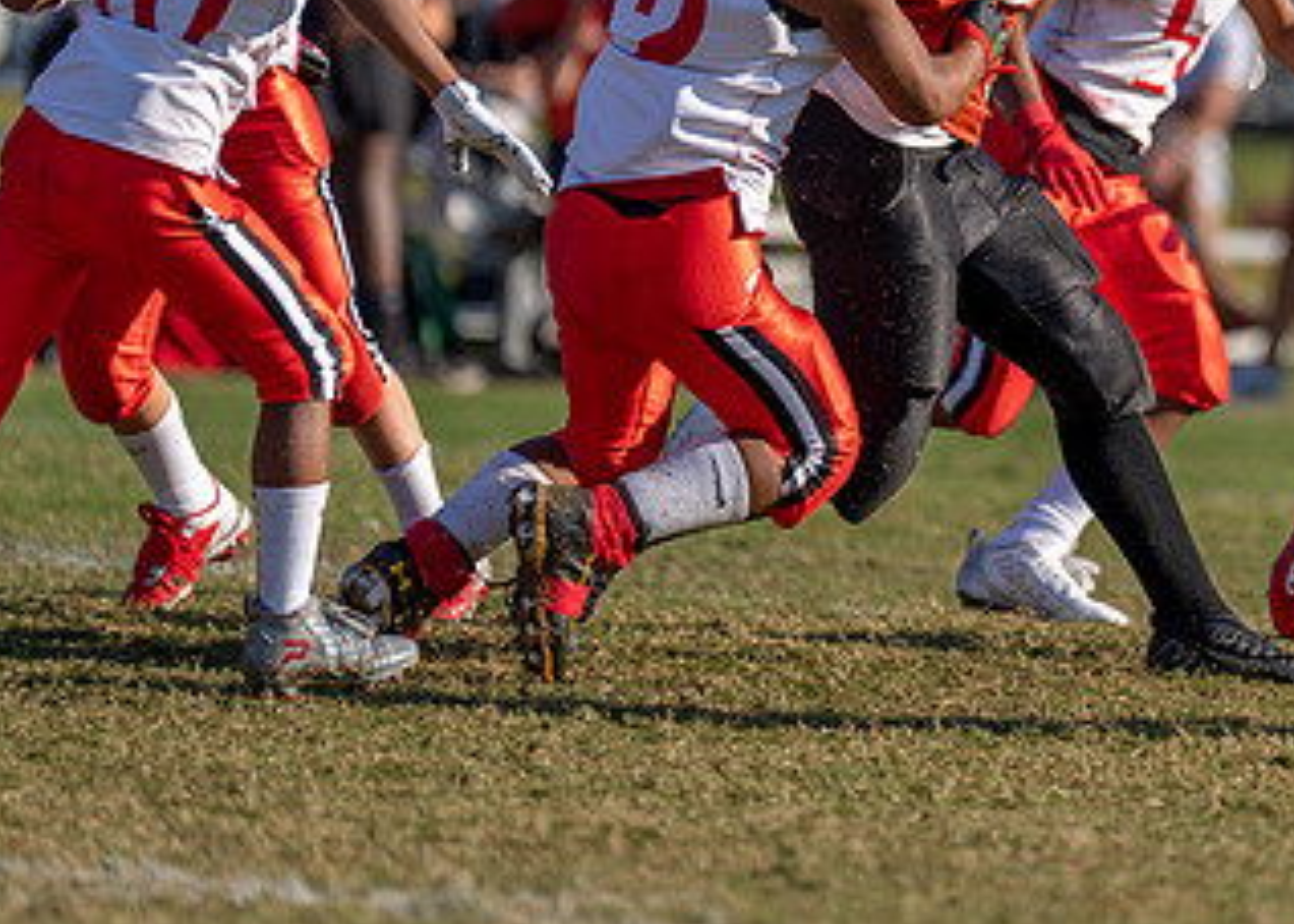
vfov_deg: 3.0
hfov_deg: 4.3
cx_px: 1127
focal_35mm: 473
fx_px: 17379
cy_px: 9
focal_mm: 200
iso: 100
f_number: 2.8
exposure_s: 1/1600
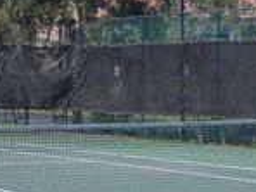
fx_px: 1117
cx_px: -52
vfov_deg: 9.8
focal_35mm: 151
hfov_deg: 12.8
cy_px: 45
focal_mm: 5.8
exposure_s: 1/400
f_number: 4.3
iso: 50
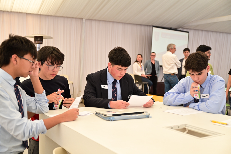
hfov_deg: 47.4
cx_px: 116
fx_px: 263
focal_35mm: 41
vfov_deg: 32.6
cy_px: 77
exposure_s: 1/320
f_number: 2.8
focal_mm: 41
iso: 500
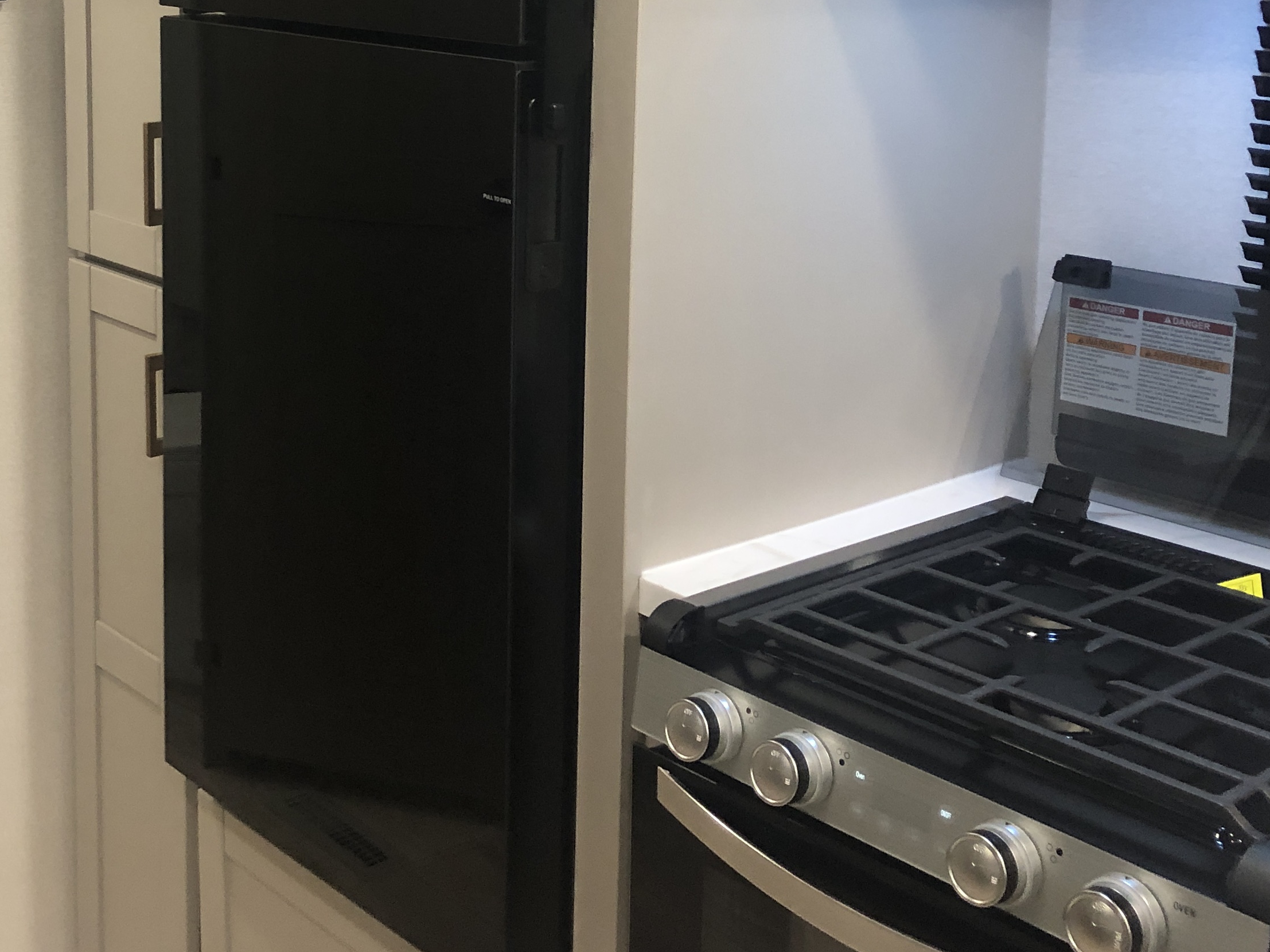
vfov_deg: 27.7
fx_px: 1871
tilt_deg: -7.4
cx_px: 364
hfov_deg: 36.9
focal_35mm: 51
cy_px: 128
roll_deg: +0.5
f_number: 1.8
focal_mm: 3.99
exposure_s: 1/15
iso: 64
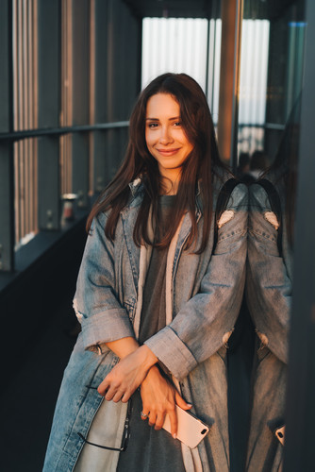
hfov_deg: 24.7
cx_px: 158
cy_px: 236
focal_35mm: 55
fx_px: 721
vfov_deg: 36.2
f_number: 3.2
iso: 640
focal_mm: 55
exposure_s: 1/500
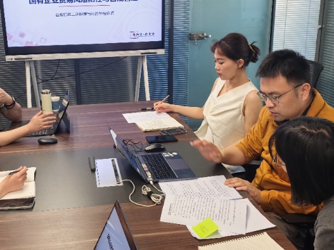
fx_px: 396
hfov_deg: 45.5
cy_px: 109
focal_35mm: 41
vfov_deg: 35.1
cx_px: 129
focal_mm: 6.98
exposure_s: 1/50
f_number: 4
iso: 400
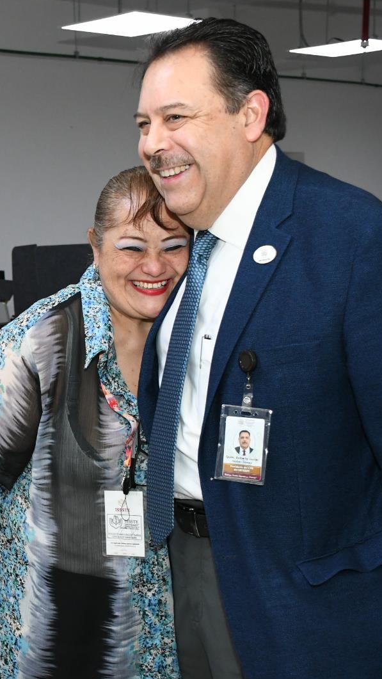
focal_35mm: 64
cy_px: 341
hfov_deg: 18.3
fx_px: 1152
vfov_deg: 32.8
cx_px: -4
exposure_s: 1/125
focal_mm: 27
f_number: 5.6
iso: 2000
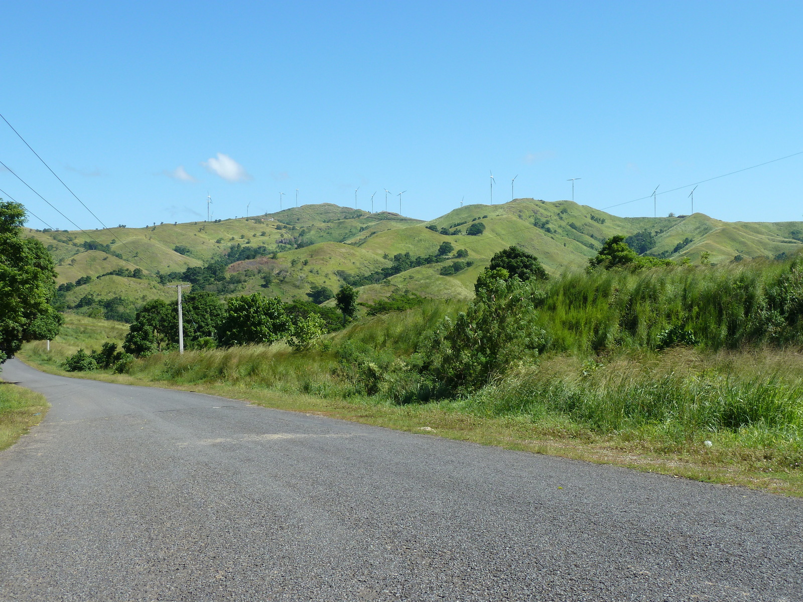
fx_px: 928
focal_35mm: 40
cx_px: 402
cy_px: 301
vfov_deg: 36.0
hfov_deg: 46.8
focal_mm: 6.5
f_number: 4
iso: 80
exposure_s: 1/400
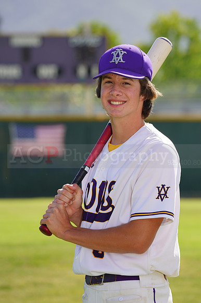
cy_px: 152
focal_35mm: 276
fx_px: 2314
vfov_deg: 7.5
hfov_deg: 5.0
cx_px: 100
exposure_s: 1/250
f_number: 8
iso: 100
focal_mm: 276
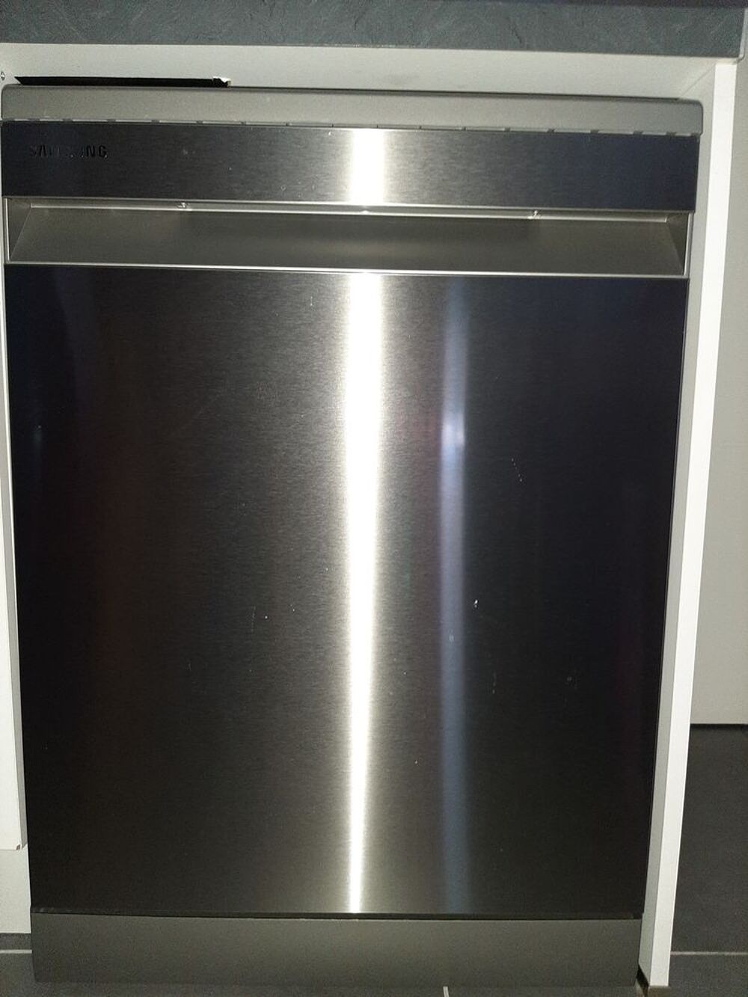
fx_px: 749
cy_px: 498
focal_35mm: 26
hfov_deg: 53.1
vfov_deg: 67.3
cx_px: 374
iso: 1000
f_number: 1.7
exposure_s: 1/20
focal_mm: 3.93
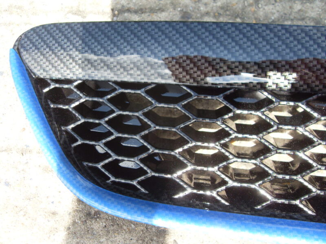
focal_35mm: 35
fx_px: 330
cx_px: 163
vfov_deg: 40.7
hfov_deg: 52.6
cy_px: 122
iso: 80
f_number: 2.8
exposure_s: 1/500
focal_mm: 6.3
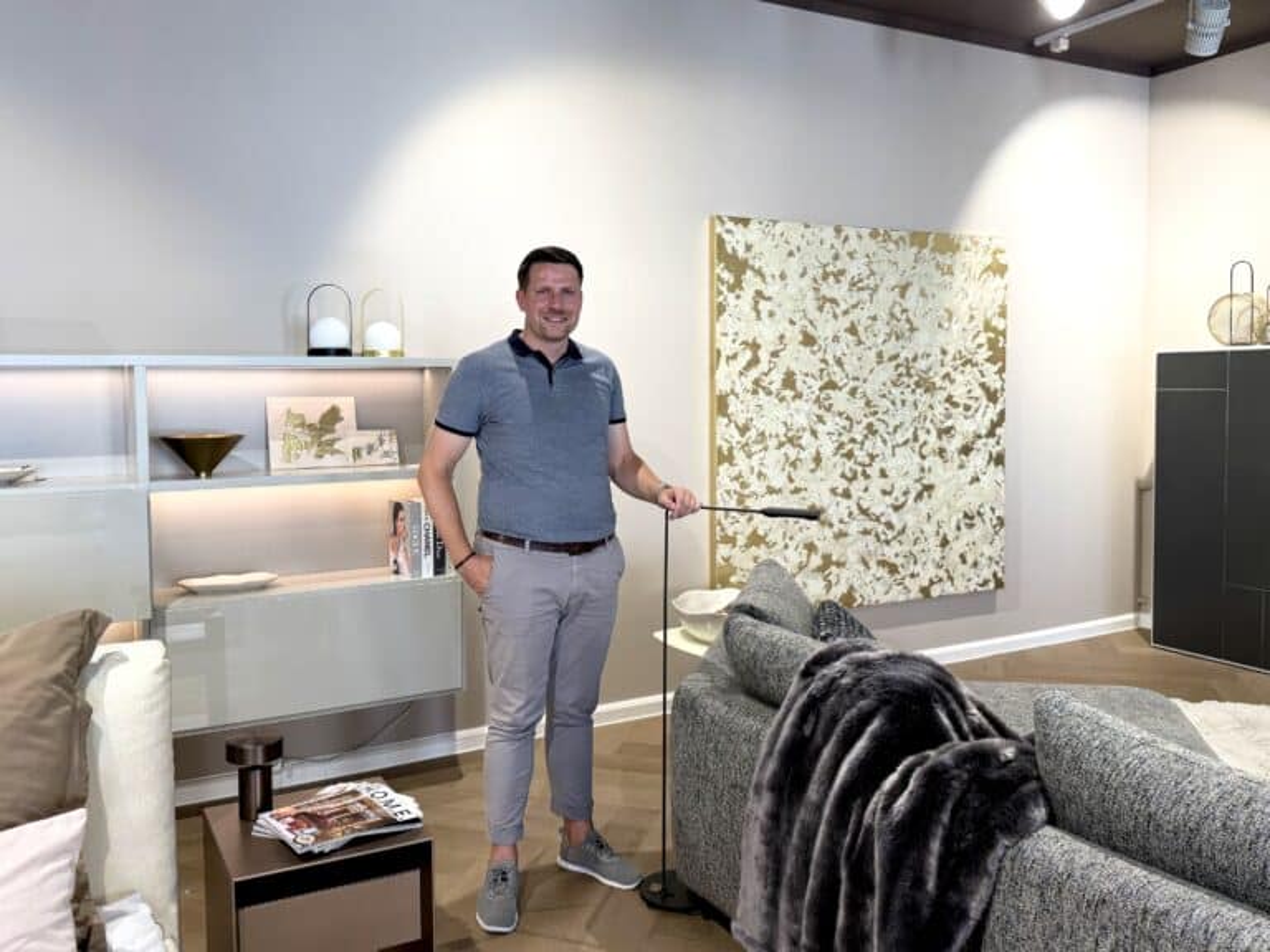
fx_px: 881
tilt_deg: -2.3
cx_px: 635
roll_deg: +1.0
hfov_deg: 71.6
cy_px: 476
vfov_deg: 56.8
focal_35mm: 24
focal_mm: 6.76
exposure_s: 1/100
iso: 80
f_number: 1.78
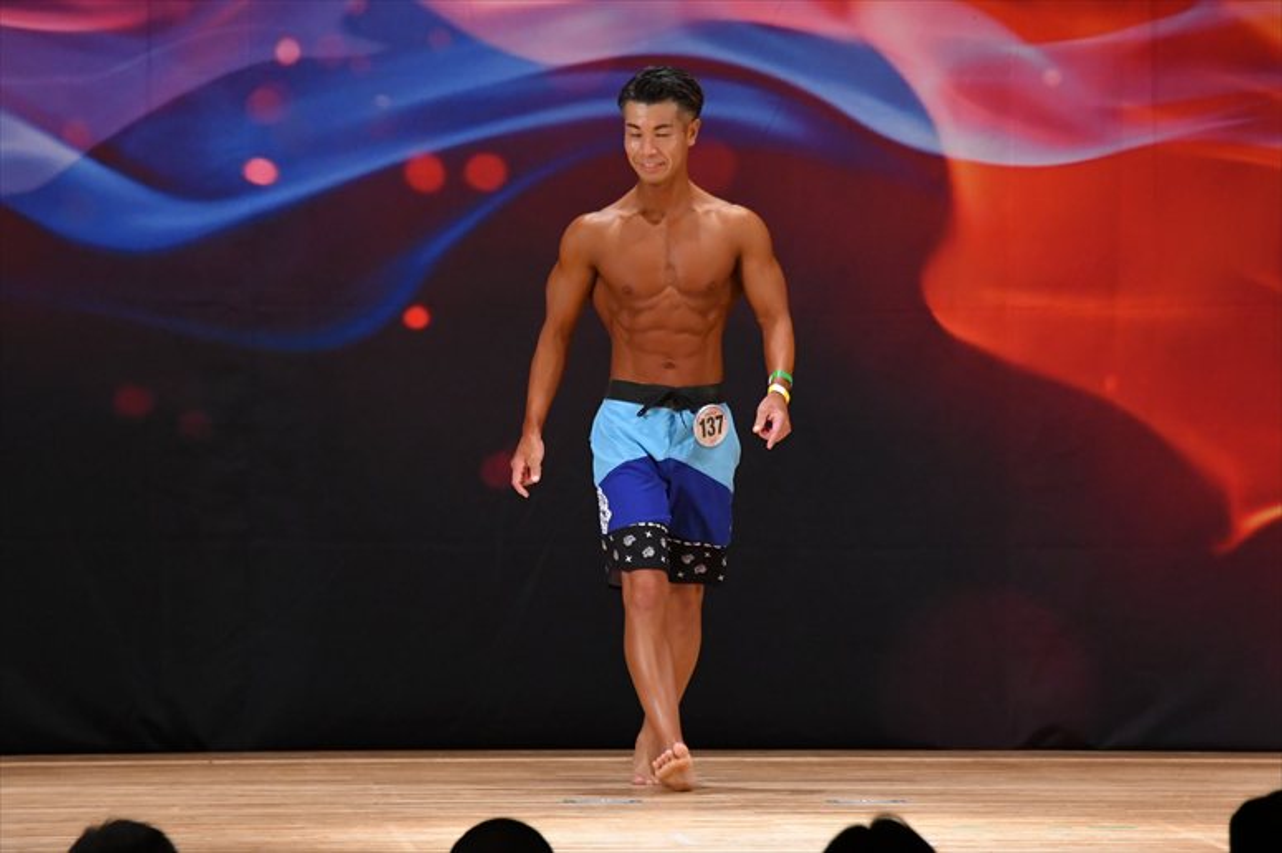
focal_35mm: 270
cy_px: 426
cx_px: 641
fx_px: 9610
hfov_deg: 7.6
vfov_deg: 5.1
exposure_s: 1/400
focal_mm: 180
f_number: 5.6
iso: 3200
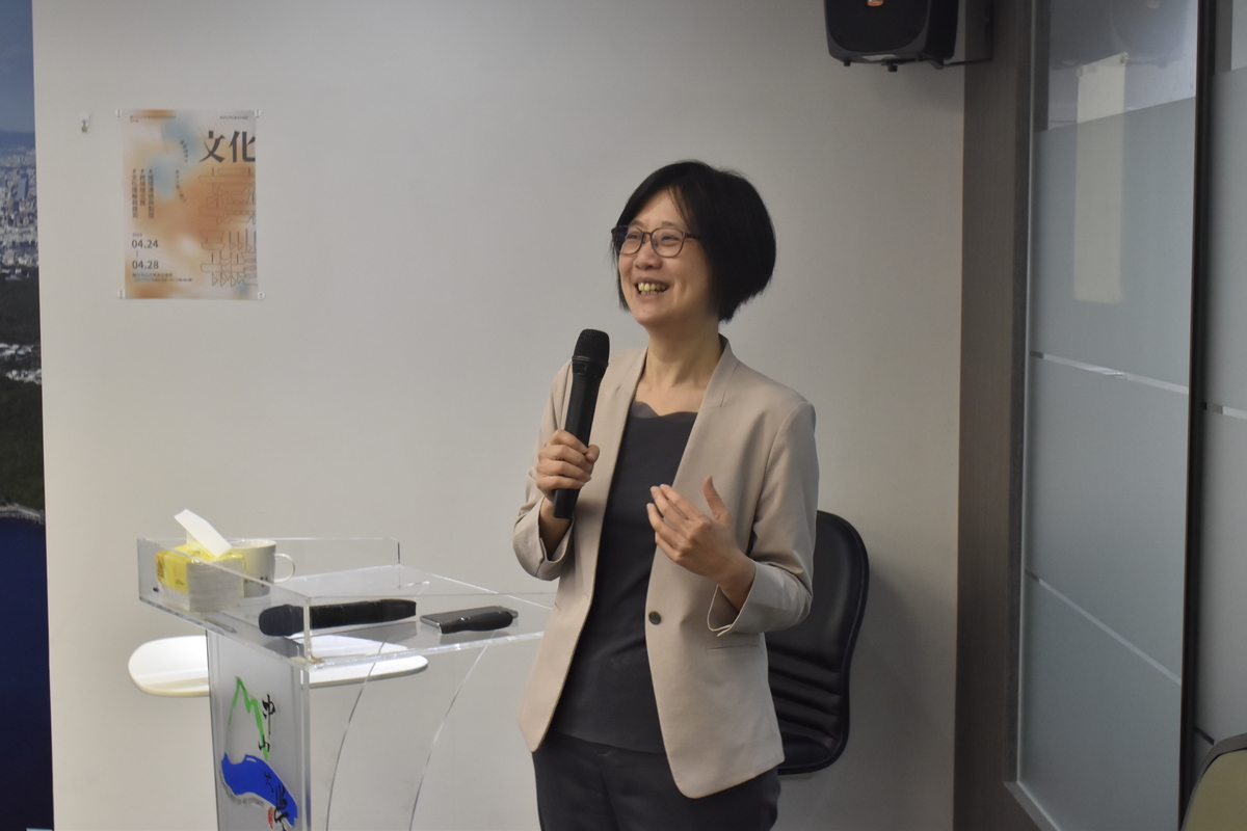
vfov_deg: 25.1
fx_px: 1870
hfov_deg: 36.9
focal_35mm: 54
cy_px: 416
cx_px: 624
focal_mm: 36
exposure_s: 1/40
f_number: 8
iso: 1000
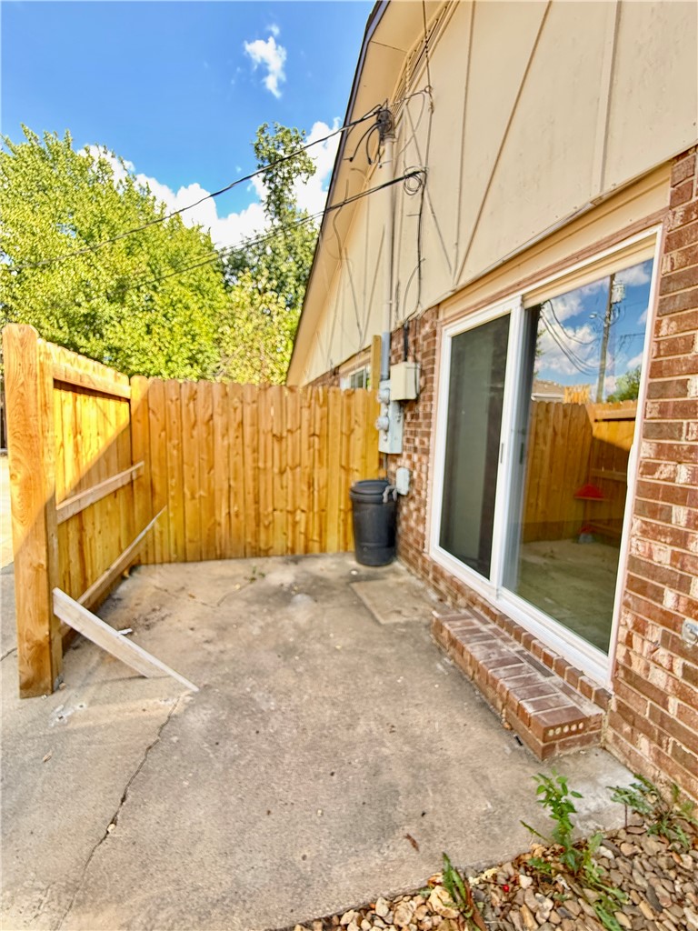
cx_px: 349
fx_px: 376
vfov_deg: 102.1
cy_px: 466
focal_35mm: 14
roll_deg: -2.8
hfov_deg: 85.7
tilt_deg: -5.7
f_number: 2.2
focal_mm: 2.22
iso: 200
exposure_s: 1/99
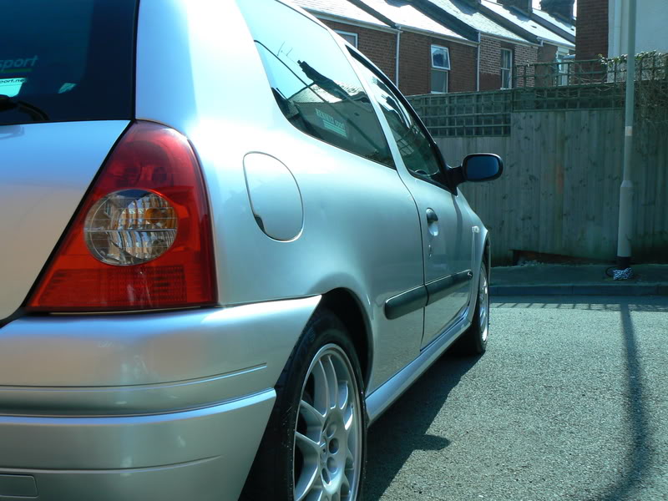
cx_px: 334
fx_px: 695
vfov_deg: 39.7
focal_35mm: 36
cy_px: 250
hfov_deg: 51.4
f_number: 4.5
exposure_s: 1/500
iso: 100
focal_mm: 6
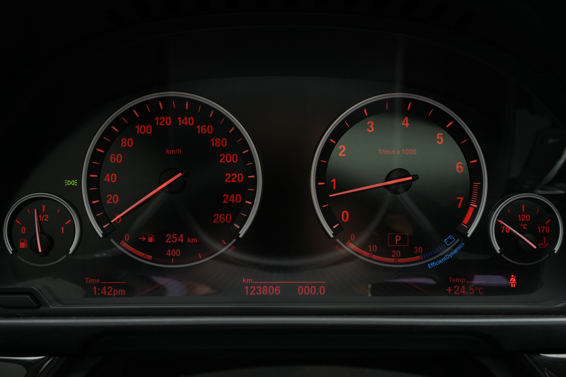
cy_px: 188
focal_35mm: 37
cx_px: 283
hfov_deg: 52.4
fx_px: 575
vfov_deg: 36.3
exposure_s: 1/30
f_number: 7.1
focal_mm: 24.4
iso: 1000
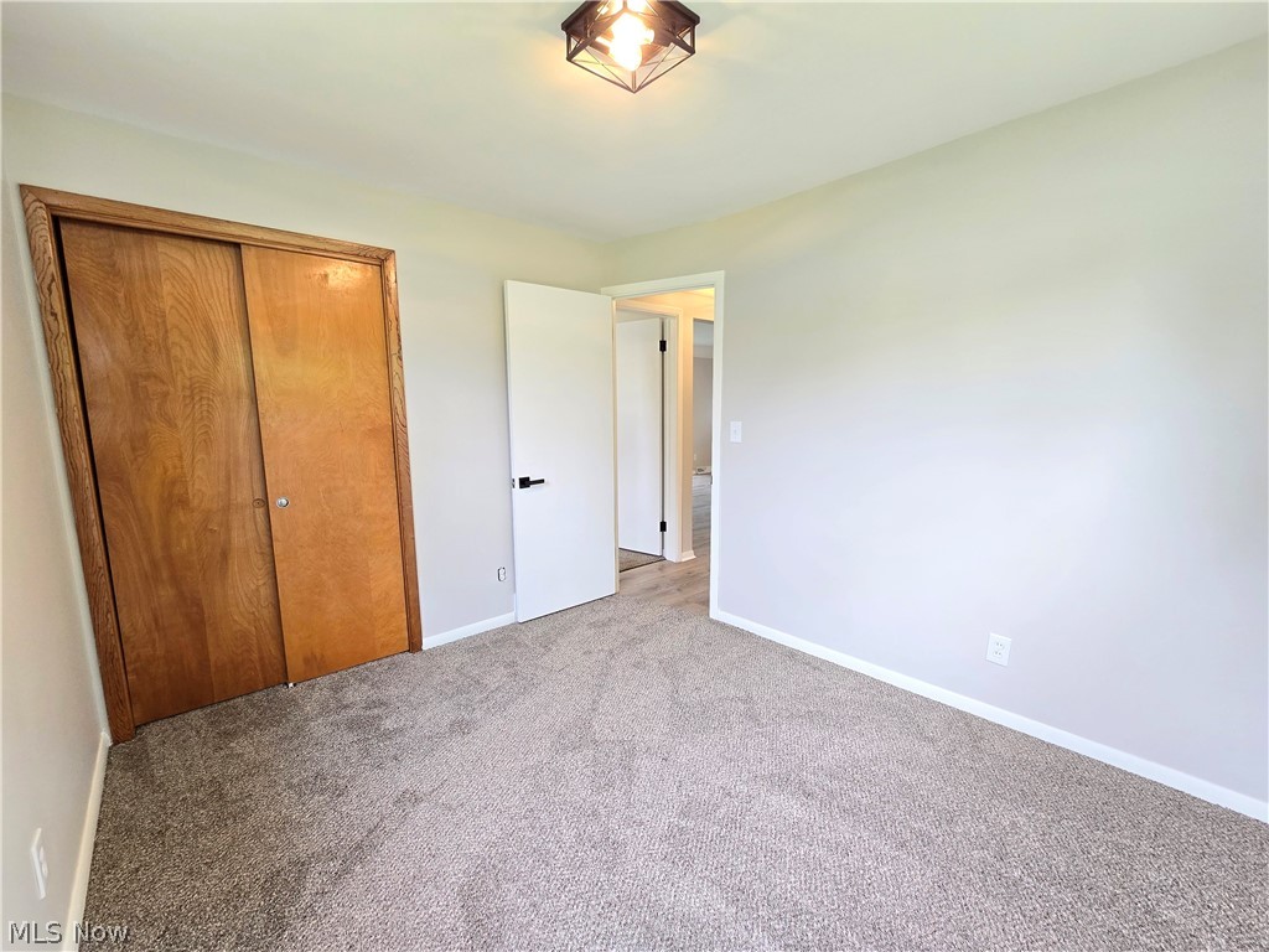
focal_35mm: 13
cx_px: 634
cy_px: 476
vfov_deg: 89.9
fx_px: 477
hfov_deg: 106.2
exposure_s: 1/60
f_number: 2.2
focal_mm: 2.2
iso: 160
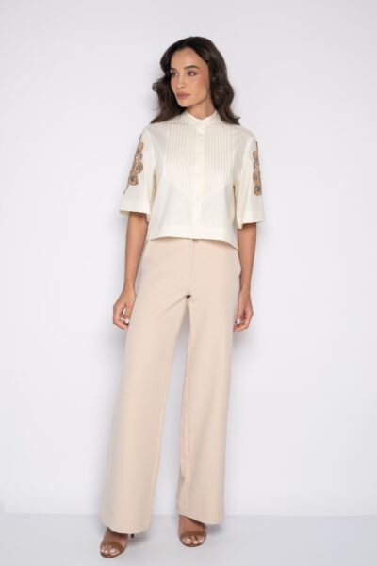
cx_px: 188
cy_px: 283
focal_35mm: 48
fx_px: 755
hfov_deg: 28.0
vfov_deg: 41.1
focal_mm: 48
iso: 400
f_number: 8
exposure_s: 1/125
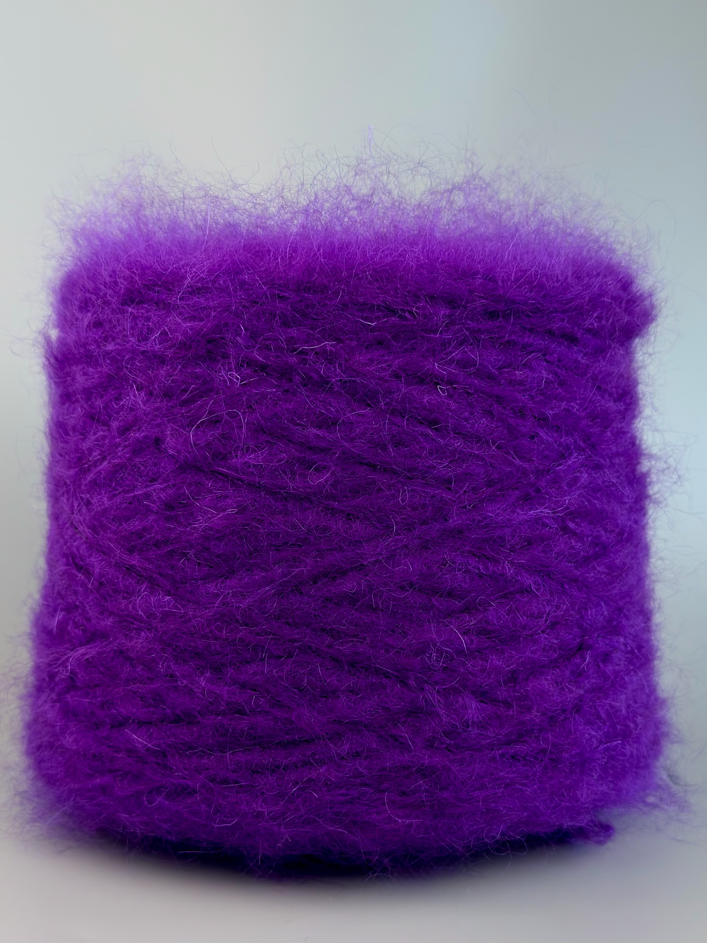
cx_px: 354
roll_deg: -0.6
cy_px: 472
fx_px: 654
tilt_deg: -6.1
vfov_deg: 71.6
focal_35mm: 24
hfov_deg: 56.8
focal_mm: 6.76
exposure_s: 1/653
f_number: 1.78
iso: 64
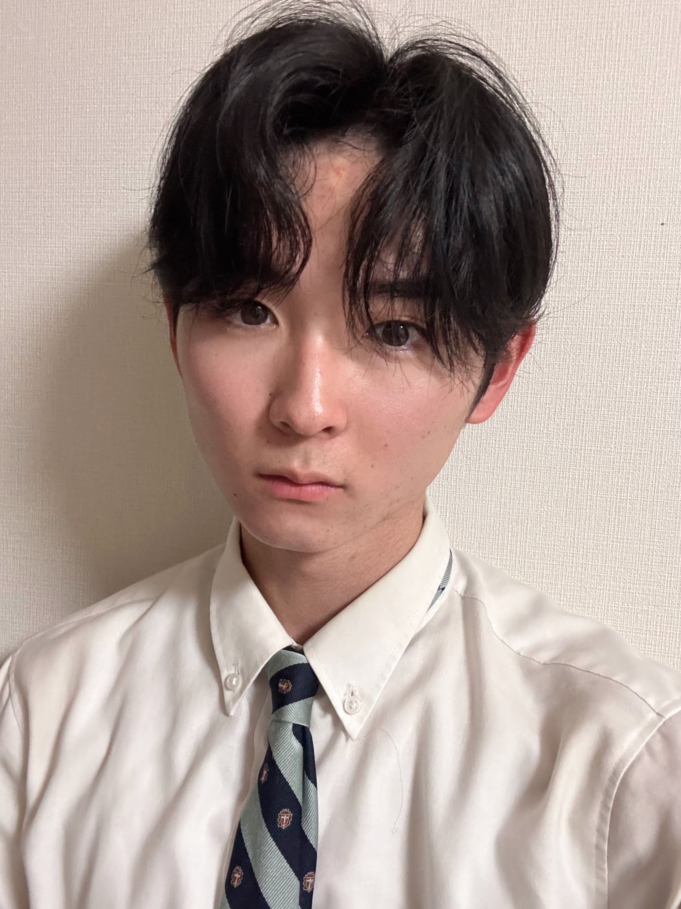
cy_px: 454
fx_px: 787
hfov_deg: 46.8
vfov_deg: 60.0
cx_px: 340
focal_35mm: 30
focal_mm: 2.69
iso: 640
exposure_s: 1/30
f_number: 1.9
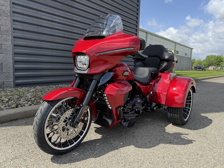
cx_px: 112
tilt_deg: -6.0
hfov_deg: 71.6
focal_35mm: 24
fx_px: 155
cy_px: 84
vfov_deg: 56.8
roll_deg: -2.9
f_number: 1.78
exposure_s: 1/2370
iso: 100
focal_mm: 6.76
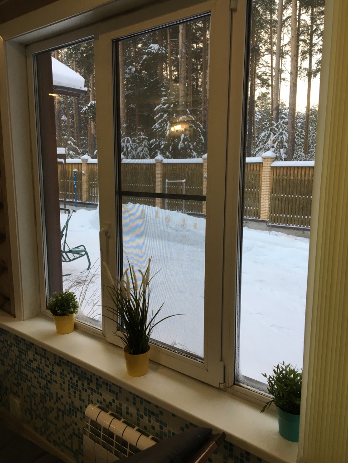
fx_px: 389
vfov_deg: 61.7
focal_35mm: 29
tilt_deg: -8.2
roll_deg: +1.5
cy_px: 232
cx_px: 174
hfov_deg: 48.2
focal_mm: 4.15
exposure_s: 1/33
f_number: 2.2
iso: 25
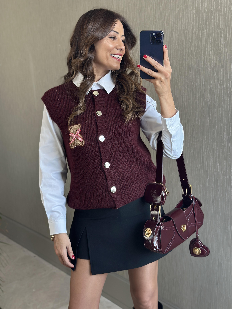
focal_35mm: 48
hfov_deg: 30.3
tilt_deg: -19.4
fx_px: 429
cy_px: 154
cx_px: 116
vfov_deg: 39.7
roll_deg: +4.7
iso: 125
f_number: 1.78
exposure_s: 1/78
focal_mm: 6.86
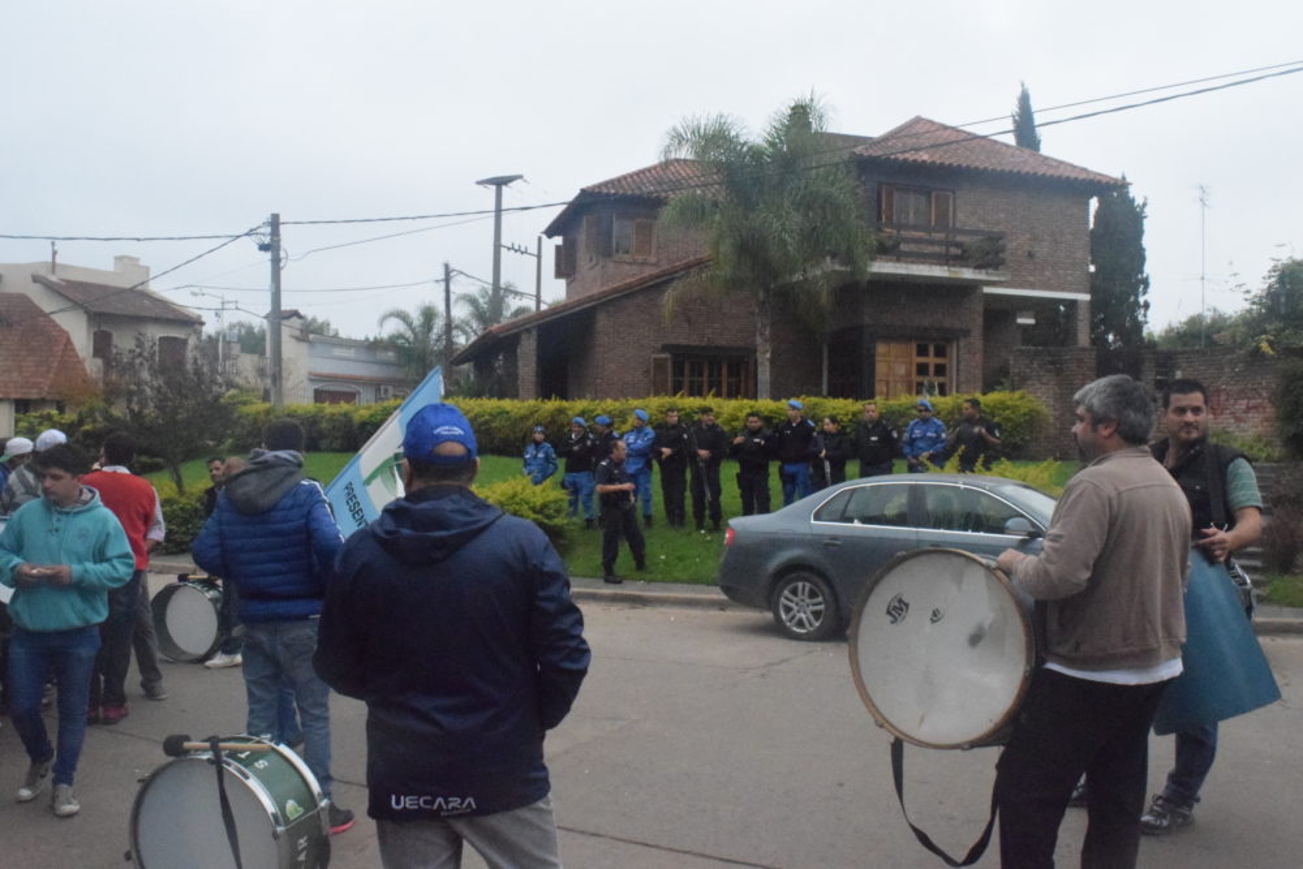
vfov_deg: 43.6
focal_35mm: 30
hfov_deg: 61.9
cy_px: 434
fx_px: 1086
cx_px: 652
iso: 12800
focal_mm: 20
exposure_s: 1/1600
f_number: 20
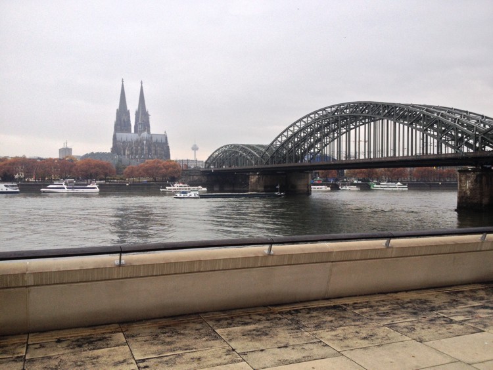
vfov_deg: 40.7
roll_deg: +1.0
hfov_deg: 52.6
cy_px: 185
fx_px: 499
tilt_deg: -2.2
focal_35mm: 35
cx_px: 246
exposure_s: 1/292
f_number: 2.4
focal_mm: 4.28
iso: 50
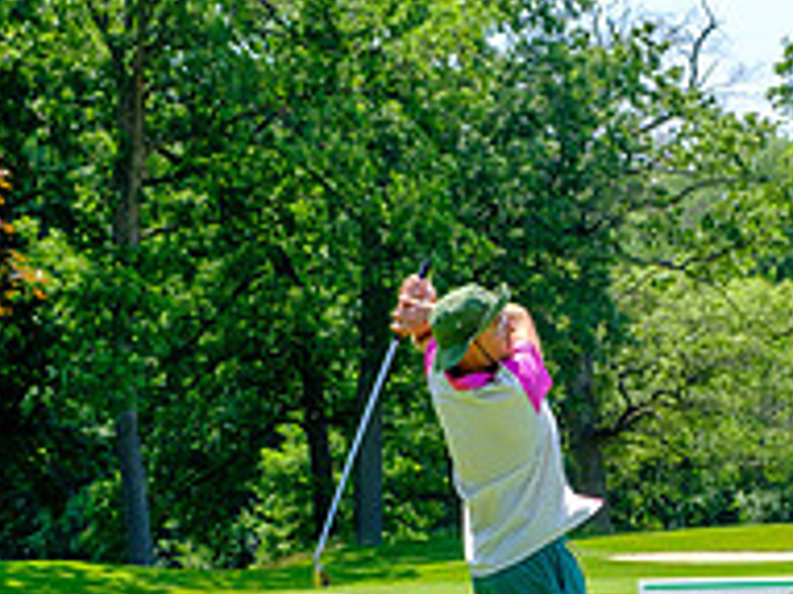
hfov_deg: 13.0
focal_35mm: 152
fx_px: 3480
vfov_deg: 9.7
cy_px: 528
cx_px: 602
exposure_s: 1/250
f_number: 6.4
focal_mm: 44.4
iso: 200
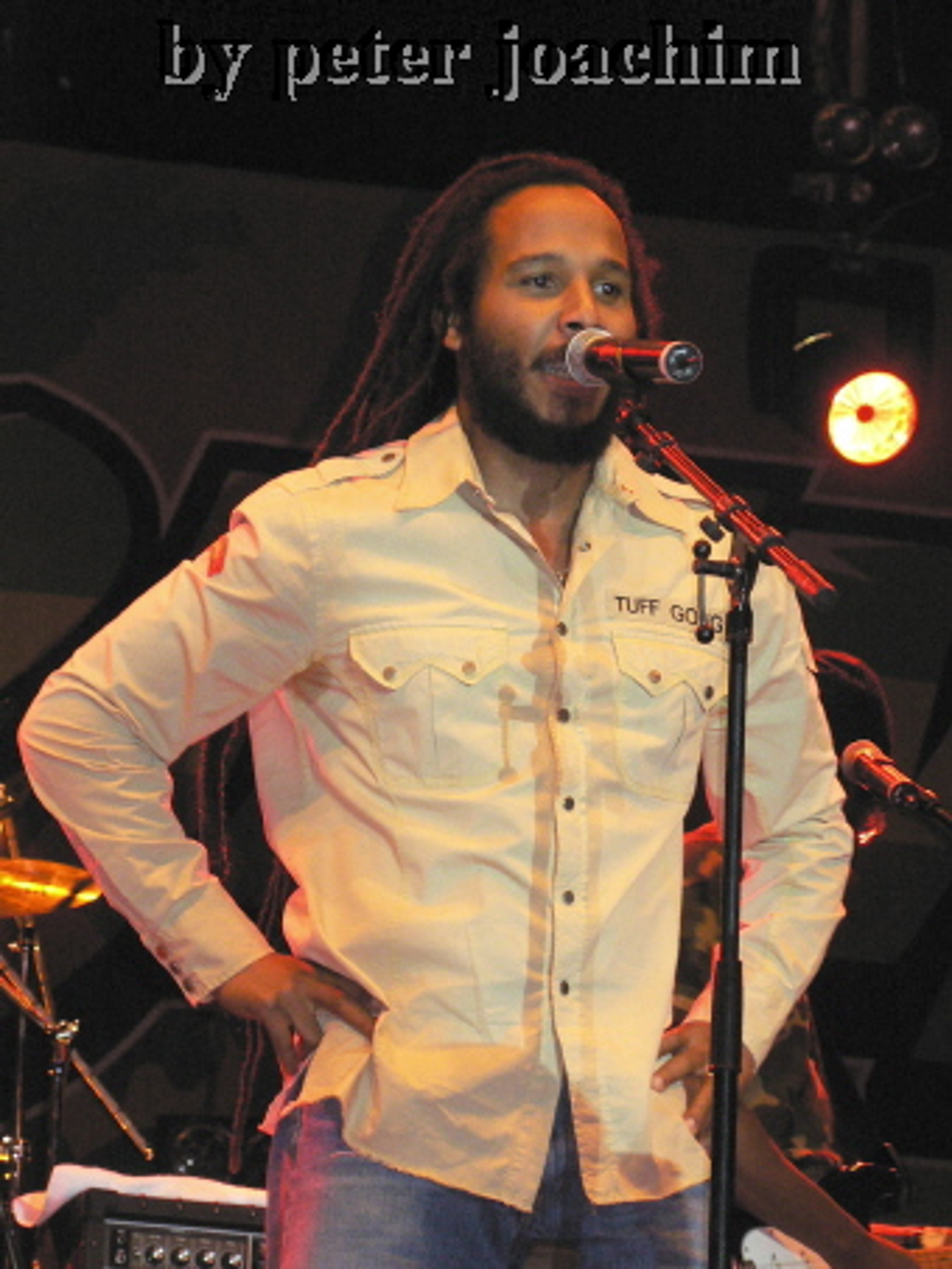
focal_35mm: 170
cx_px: 476
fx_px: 6231
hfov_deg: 8.7
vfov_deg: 11.6
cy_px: 634
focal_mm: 29.1
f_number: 3.3
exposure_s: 1/60
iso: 400
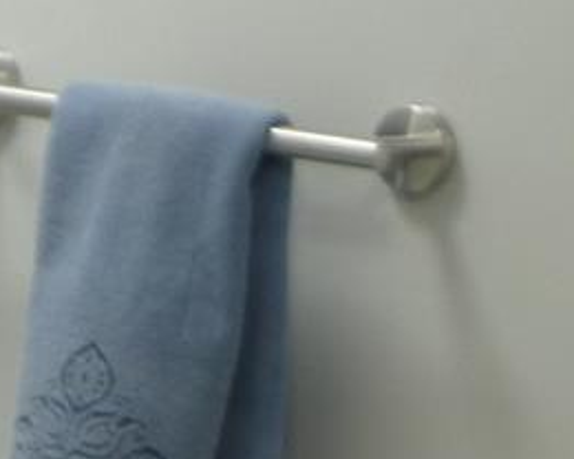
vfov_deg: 9.4
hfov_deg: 11.7
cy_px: 552
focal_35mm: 163
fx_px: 2769
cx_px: 621
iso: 80
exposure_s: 1/30
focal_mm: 4.7
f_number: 3.4
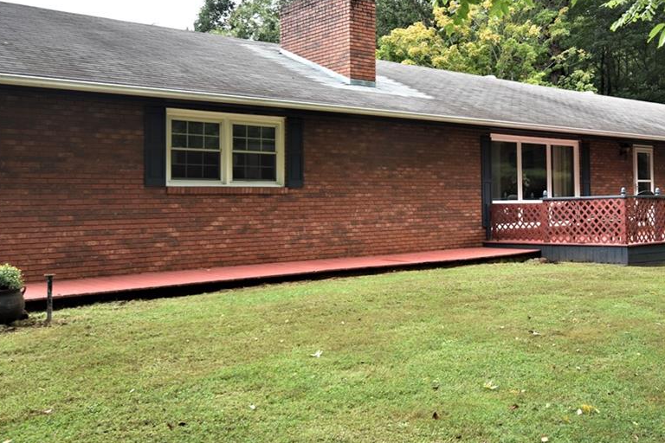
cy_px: 175
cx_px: 403
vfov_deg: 33.3
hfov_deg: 48.1
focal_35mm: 40
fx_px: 739
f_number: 5.6
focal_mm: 20
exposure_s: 1/60
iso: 450
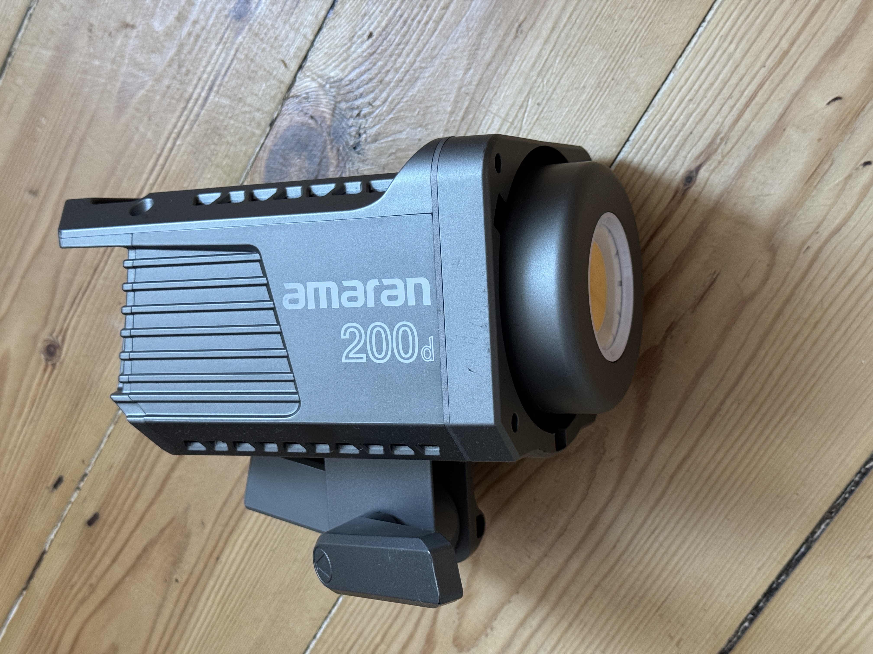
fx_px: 1211
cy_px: 327
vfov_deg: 30.3
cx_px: 436
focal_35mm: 48
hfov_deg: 39.7
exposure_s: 1/44
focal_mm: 6.76
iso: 250
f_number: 1.78
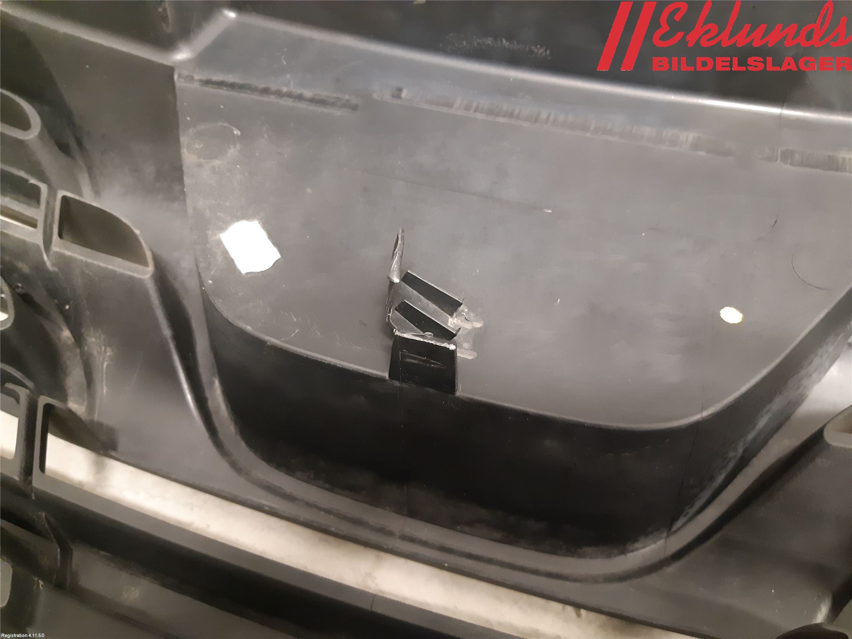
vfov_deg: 53.1
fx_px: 640
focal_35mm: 26
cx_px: 426
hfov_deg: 67.3
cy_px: 320
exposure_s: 1/25
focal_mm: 3.93
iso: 500
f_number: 1.7
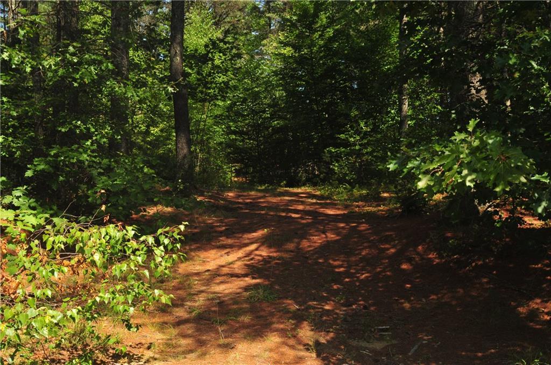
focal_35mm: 36
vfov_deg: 36.7
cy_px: 182
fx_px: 550
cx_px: 276
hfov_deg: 53.2
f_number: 10
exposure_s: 1/400
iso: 640
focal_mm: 24
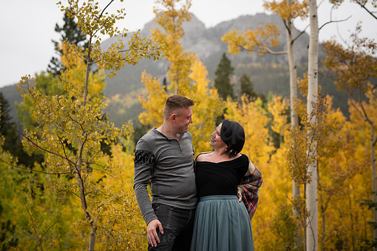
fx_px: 523
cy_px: 126
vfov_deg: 27.0
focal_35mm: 50
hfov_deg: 39.6
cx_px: 188
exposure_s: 1/200
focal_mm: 50
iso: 160
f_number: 2.5
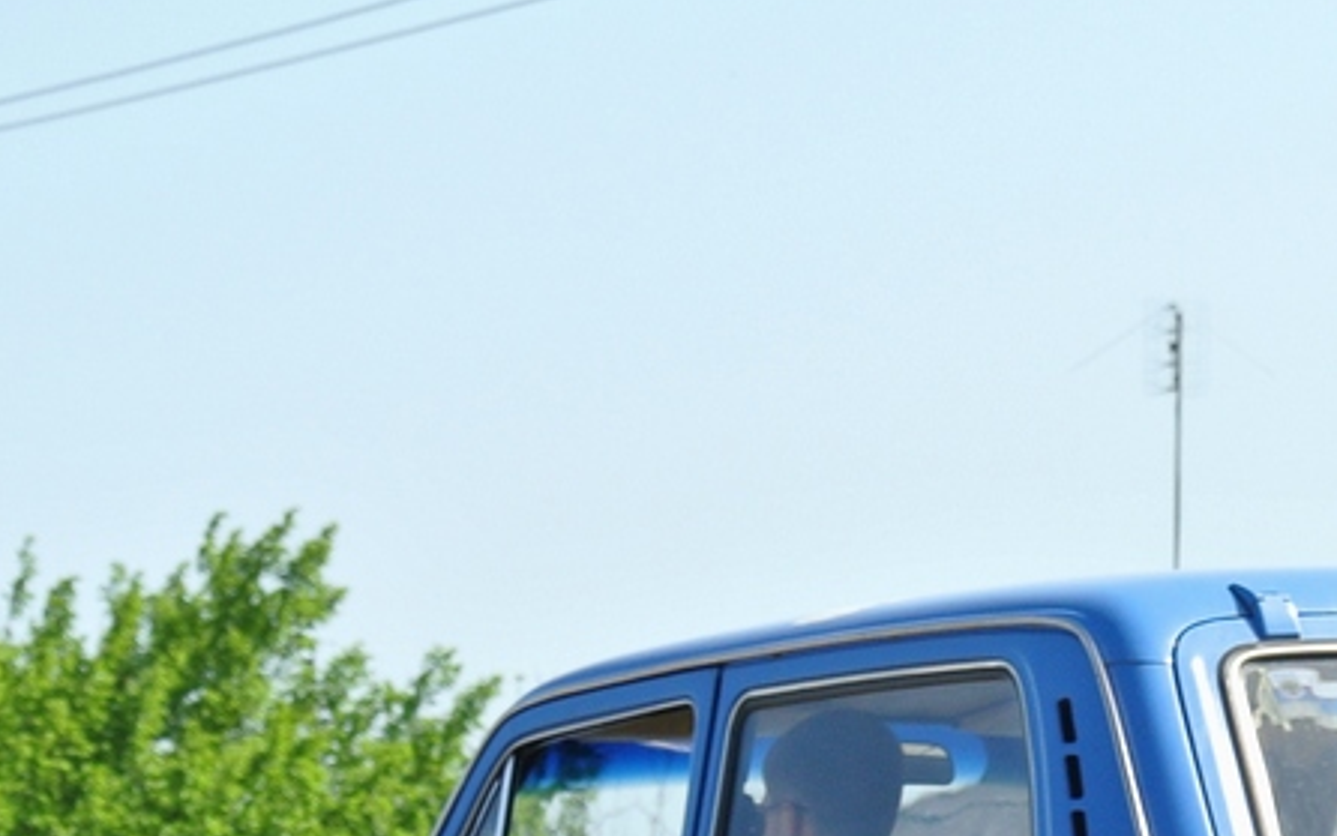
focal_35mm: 249
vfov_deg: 5.3
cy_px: 959
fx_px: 9075
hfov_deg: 8.4
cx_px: 1199
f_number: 4.5
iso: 100
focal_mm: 33.9
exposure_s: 1/500
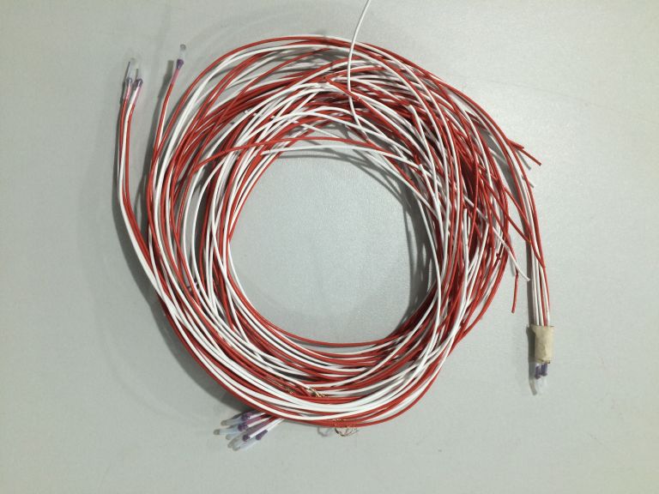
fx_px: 552
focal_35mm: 29
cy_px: 247
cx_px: 330
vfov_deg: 48.2
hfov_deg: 61.7
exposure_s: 1/30
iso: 80
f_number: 2.2
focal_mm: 4.15
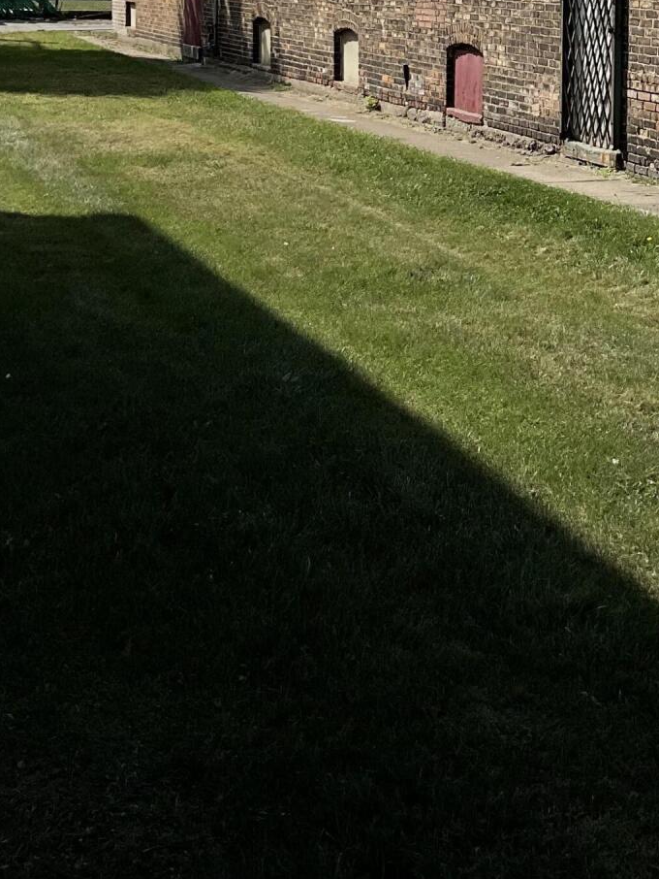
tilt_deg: -1.1
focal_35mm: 64
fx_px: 1624
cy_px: 11
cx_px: 553
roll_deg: -1.1
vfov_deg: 28.5
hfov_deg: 22.5
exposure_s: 1/5263
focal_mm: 3
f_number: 1.8
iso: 25
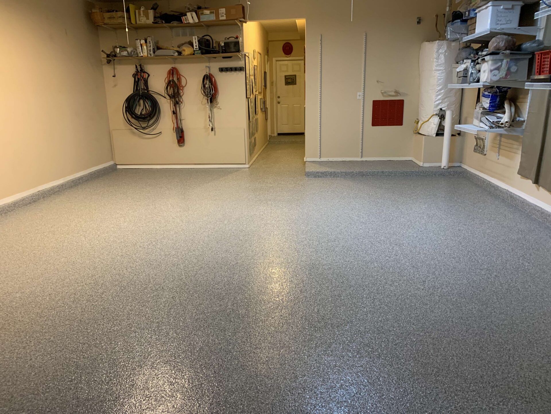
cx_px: 276
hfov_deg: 67.3
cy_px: 207
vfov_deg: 53.1
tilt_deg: -13.7
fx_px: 414
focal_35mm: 26
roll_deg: +1.6
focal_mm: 4.25
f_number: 1.8
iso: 250
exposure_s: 1/40
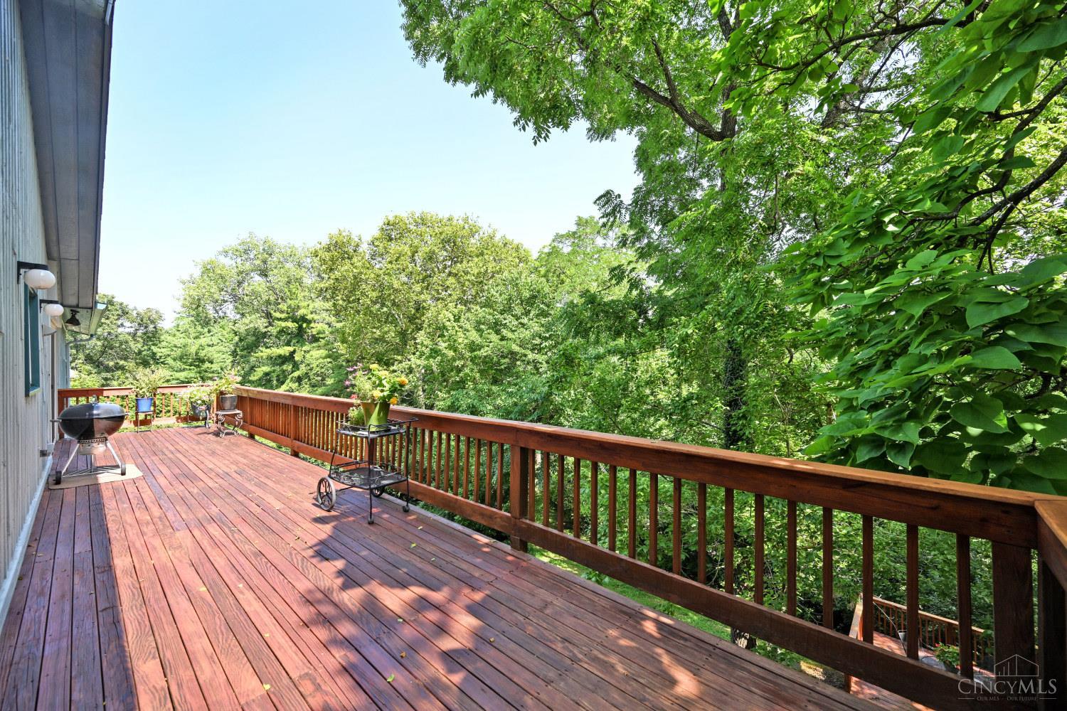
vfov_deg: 81.2
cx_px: 534
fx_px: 415
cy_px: 356
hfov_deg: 104.3
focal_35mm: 14
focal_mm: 14
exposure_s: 1/125
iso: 140
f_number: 5.6
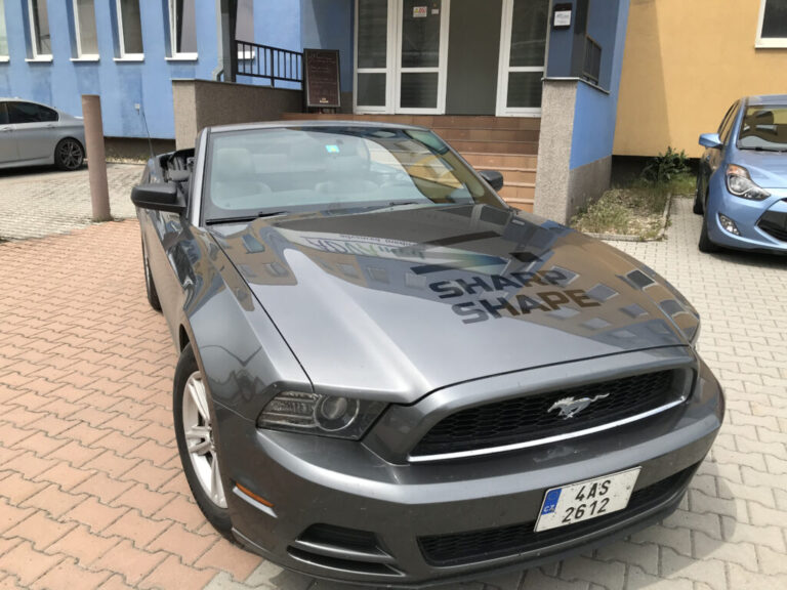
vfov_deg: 49.7
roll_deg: -2.9
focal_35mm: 28
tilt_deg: -14.4
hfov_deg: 63.4
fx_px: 637
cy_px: 295
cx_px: 394
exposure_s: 1/1227
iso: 20
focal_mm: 3.99
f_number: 1.8
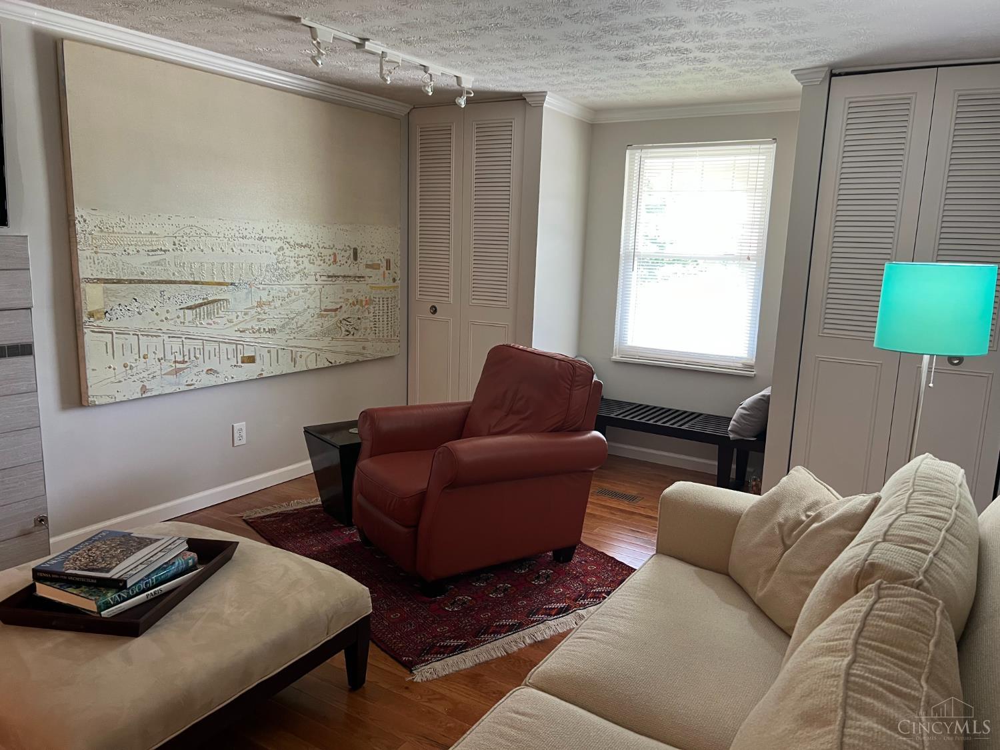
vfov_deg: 53.1
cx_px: 500
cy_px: 375
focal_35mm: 26
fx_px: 751
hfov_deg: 67.3
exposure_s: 1/60
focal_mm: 5.7
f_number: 1.5
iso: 160
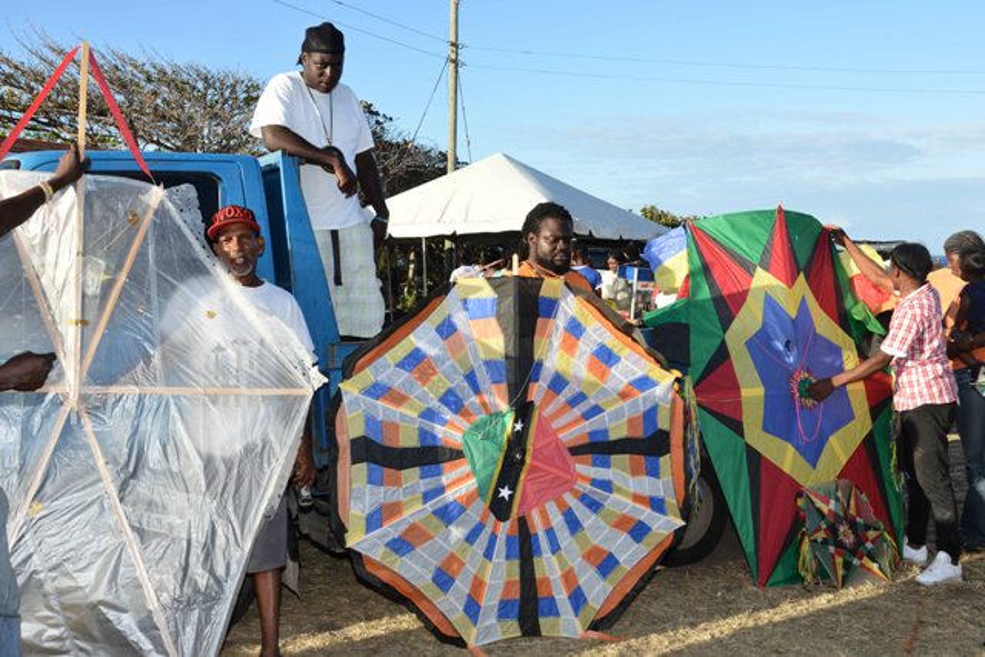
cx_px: 492
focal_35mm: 35
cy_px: 328
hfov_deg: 54.4
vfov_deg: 37.9
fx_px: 958
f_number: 9
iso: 320
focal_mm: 35
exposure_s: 1/250
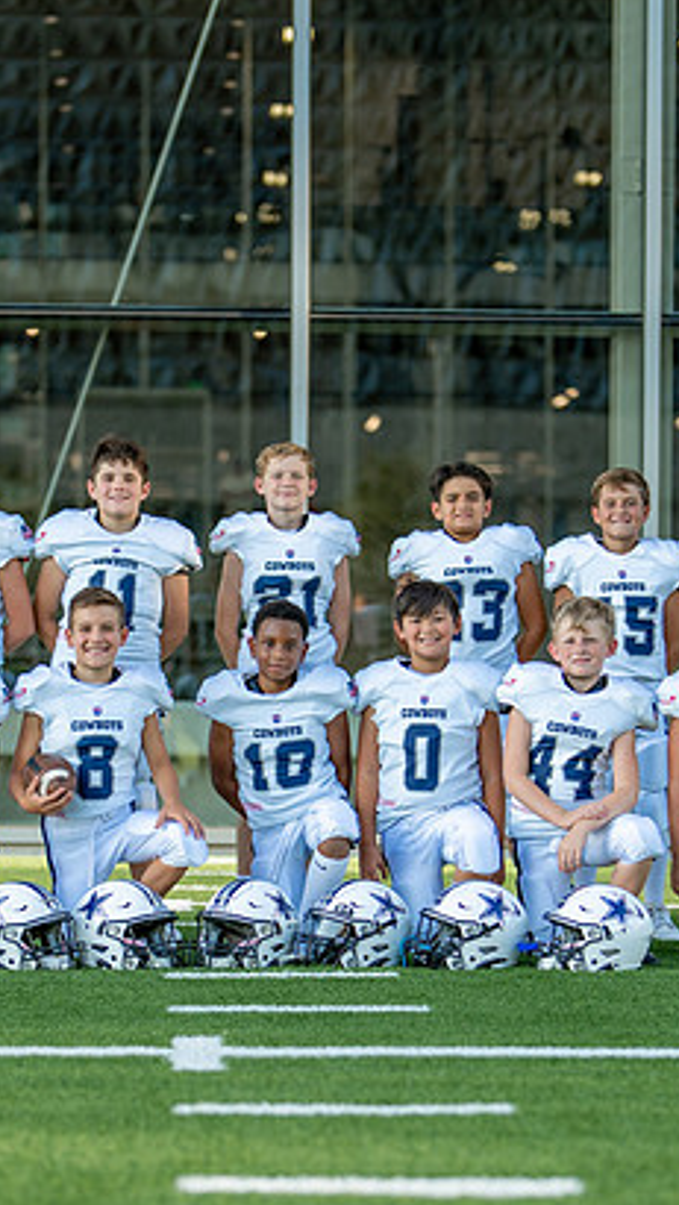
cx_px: 304
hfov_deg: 11.3
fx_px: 3421
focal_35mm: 107
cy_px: 802
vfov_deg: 19.9
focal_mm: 50
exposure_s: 1/1600
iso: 100
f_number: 1.2
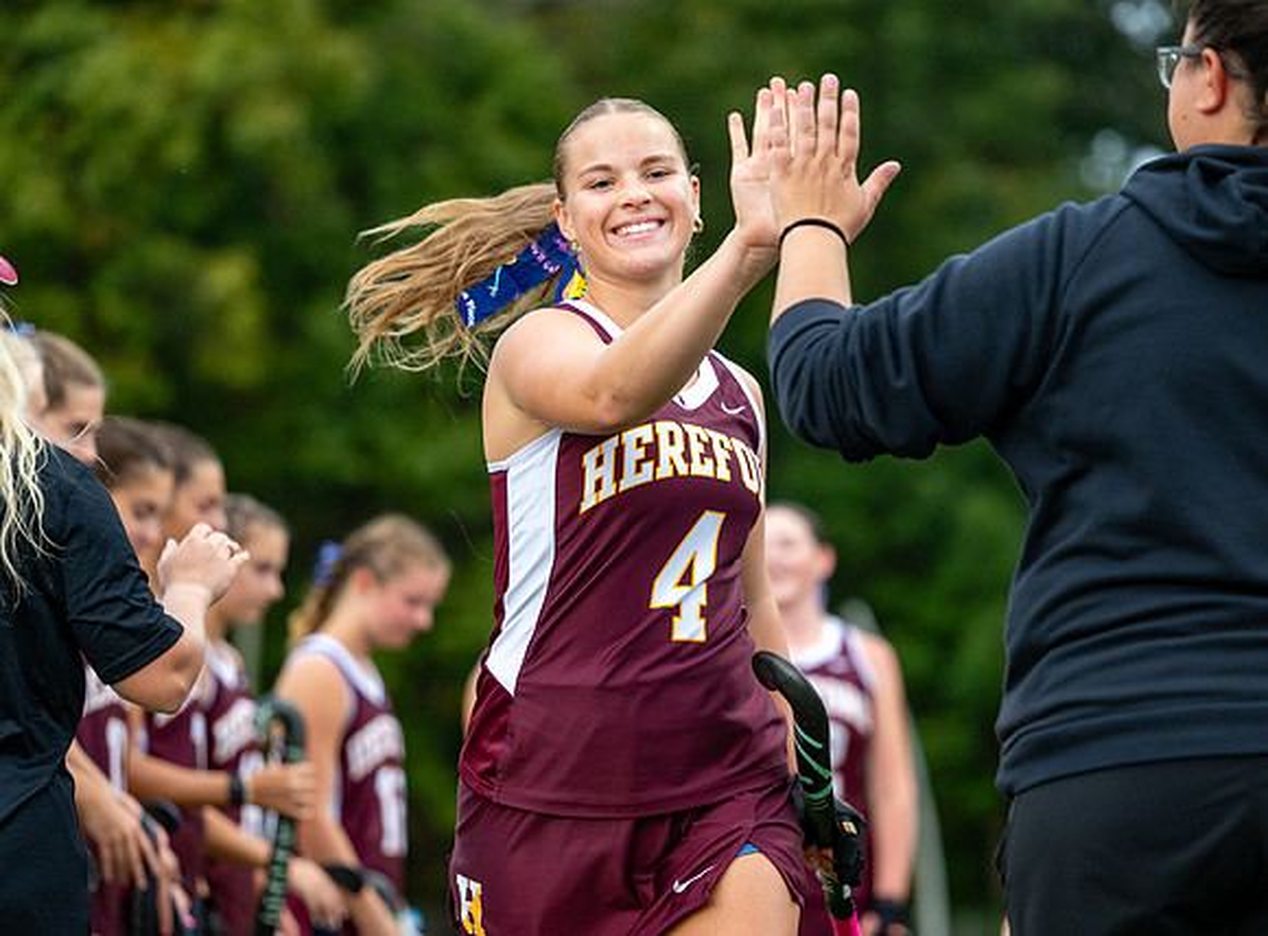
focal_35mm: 153
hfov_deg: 13.0
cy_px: 532
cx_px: 660
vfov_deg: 9.6
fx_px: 5584
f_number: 2.8
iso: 1600
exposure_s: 1/1000
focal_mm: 120
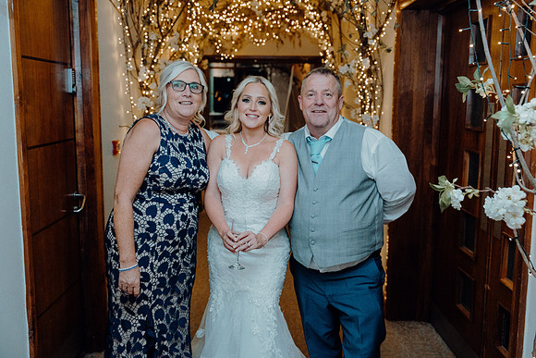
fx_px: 521
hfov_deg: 54.4
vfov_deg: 37.9
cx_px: 268
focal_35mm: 35
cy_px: 179
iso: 2500
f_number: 3.5
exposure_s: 1/160
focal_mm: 35
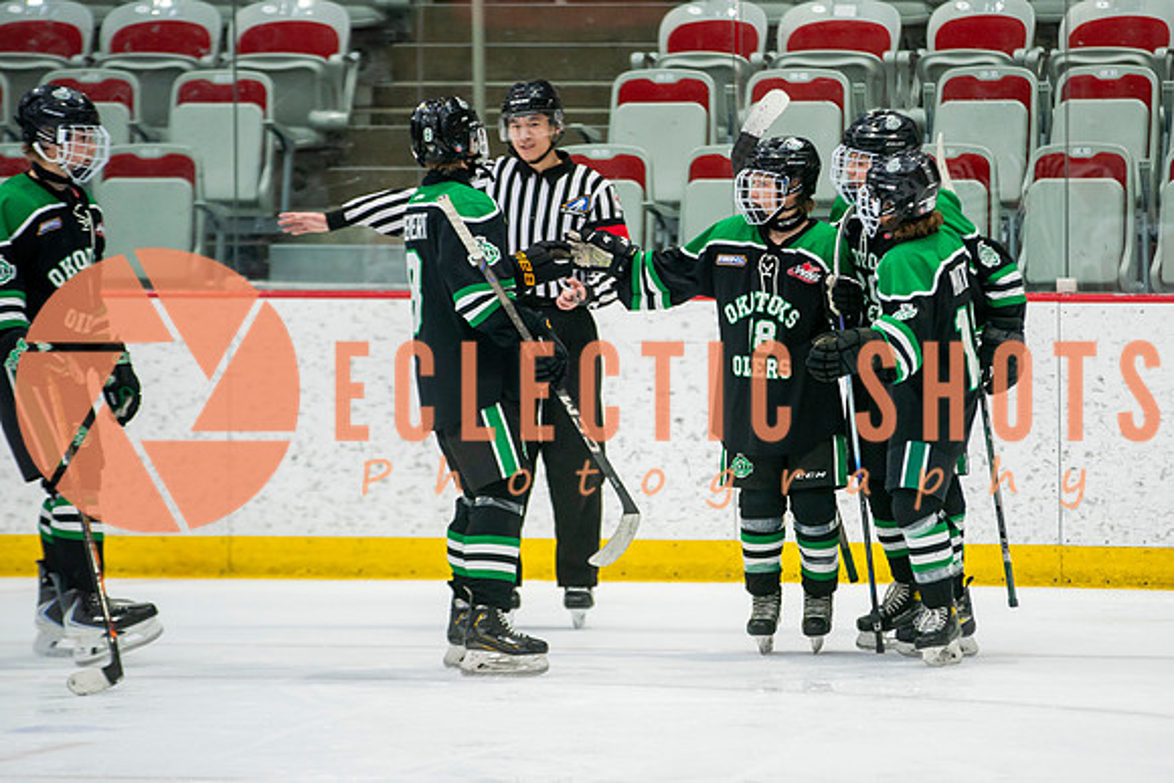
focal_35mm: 268
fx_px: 8737
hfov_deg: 7.7
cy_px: 416
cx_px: 786
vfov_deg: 5.1
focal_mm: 200
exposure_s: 1/640
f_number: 2.8
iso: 1250
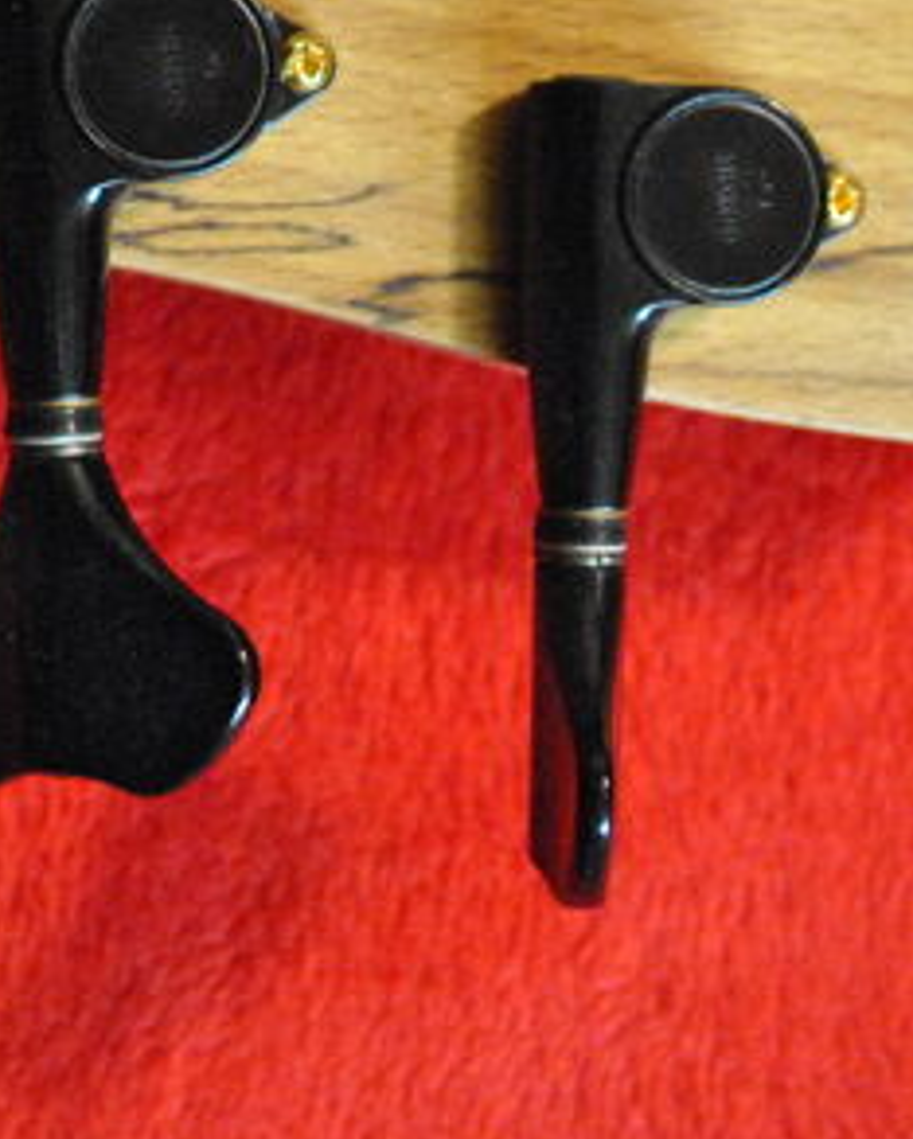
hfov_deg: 14.5
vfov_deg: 17.6
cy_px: -72
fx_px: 3577
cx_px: 371
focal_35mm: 106
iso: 1600
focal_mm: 22
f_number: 4
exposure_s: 1/25
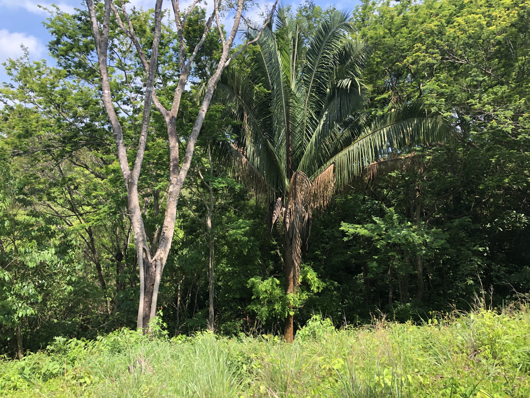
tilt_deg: +0.9
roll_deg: -0.5
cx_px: 265
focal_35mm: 28
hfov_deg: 63.4
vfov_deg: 49.7
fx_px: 429
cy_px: 199
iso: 20
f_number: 1.8
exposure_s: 1/475
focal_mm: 4
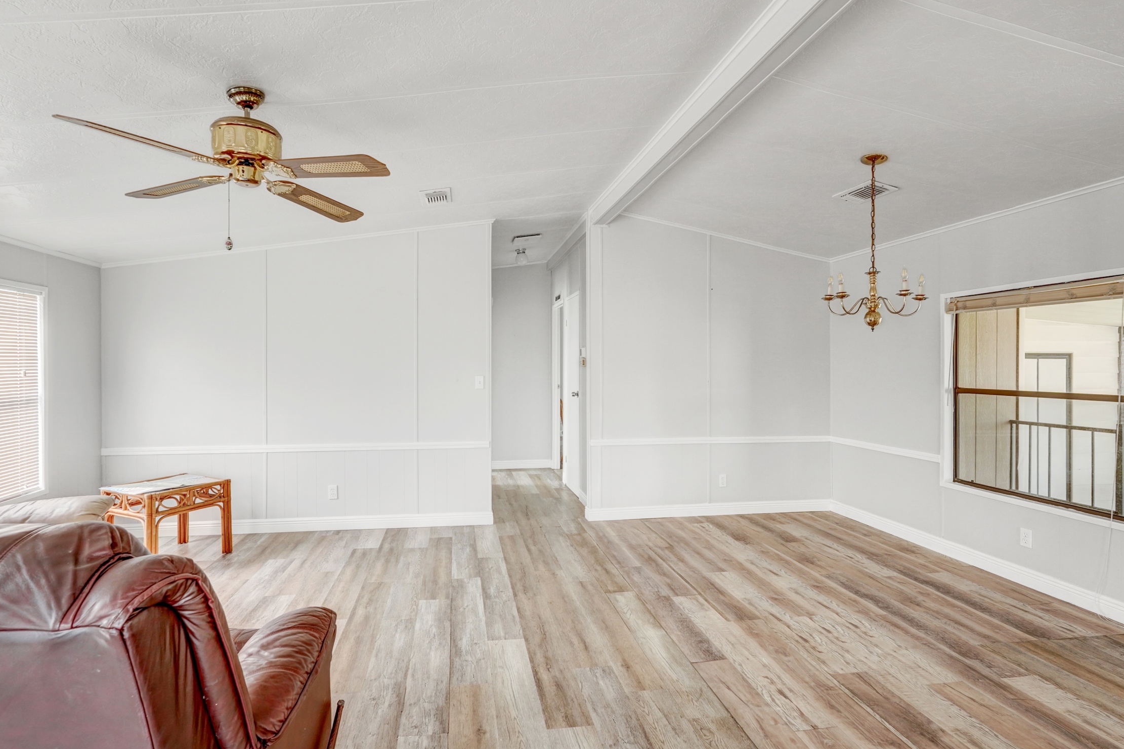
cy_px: 379
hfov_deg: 89.9
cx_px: 532
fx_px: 562
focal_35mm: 18
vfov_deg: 67.4
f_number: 8
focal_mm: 16
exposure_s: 1/15
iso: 400
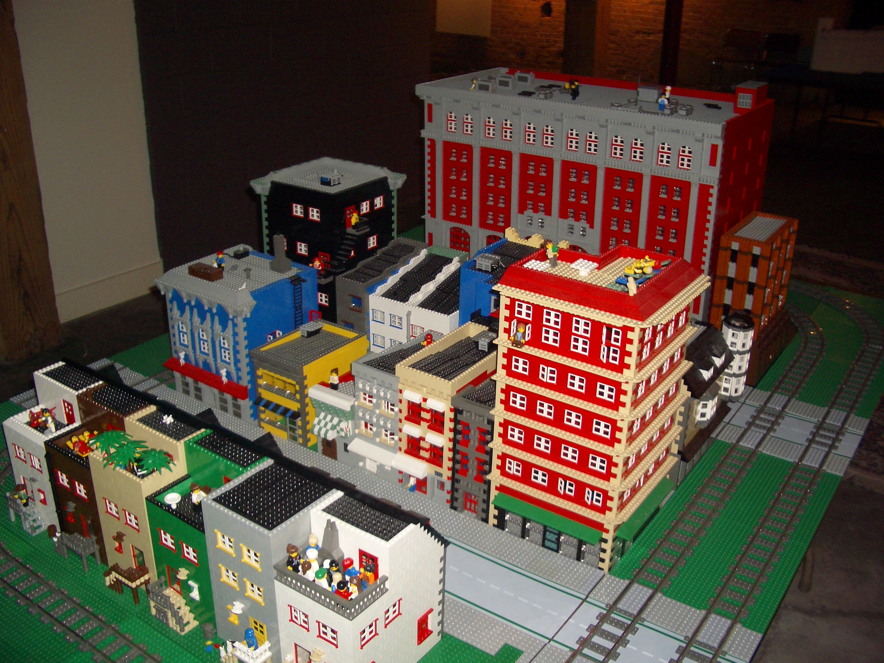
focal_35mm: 35
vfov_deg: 40.7
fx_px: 894
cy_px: 332
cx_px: 442
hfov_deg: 52.6
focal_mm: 5.8
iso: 100
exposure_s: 1/60
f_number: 2.6
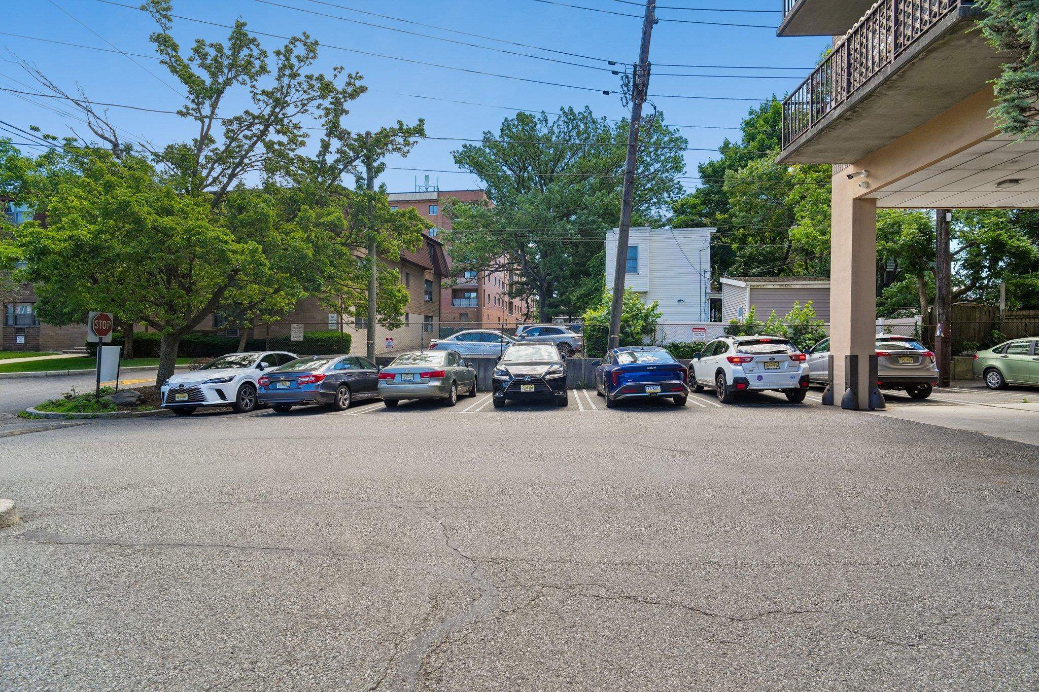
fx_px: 462
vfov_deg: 73.7
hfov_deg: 96.7
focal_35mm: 16
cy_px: 346
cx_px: 520
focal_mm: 16
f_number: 8
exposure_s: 1/250
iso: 400
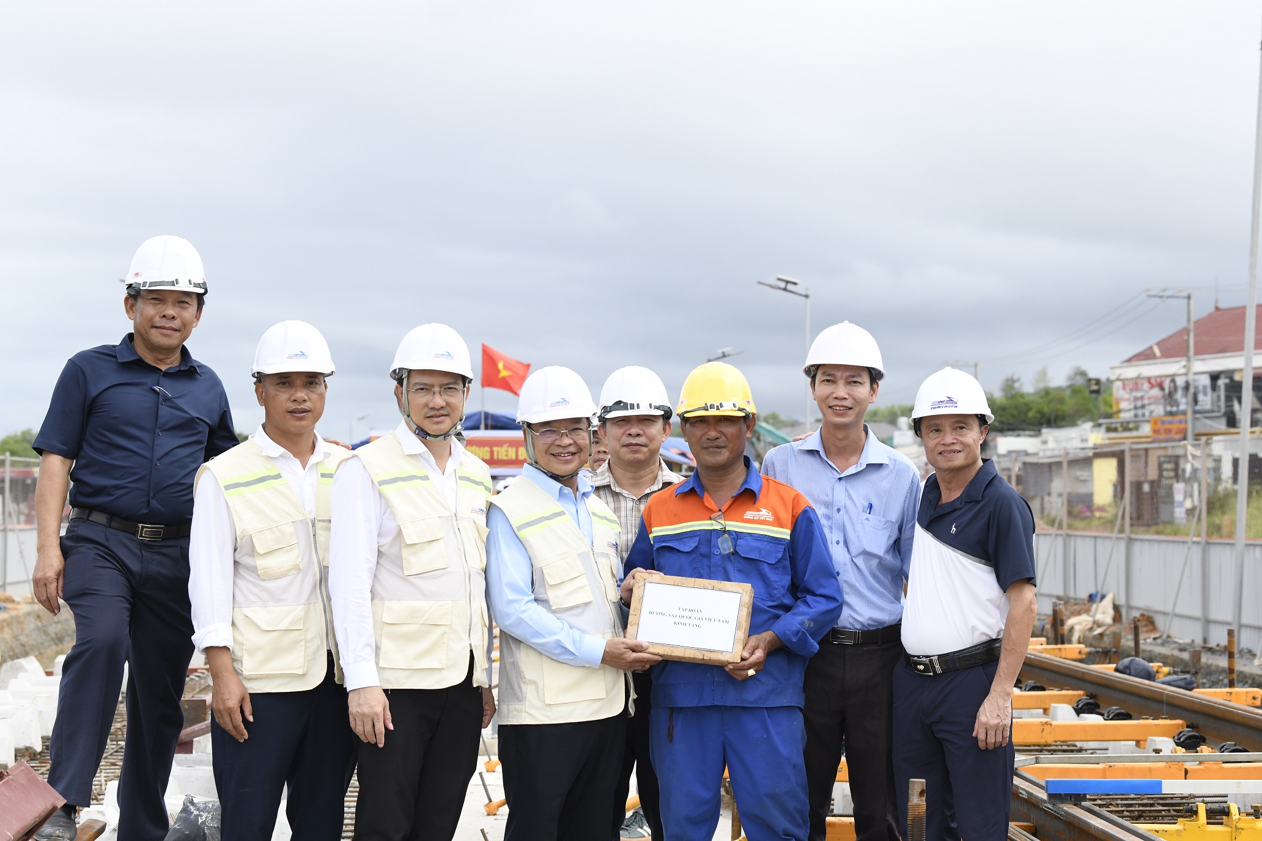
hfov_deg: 26.0
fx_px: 2734
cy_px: 420
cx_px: 631
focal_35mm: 78
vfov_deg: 17.5
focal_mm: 78
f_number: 6.3
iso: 1250
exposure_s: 1/2500
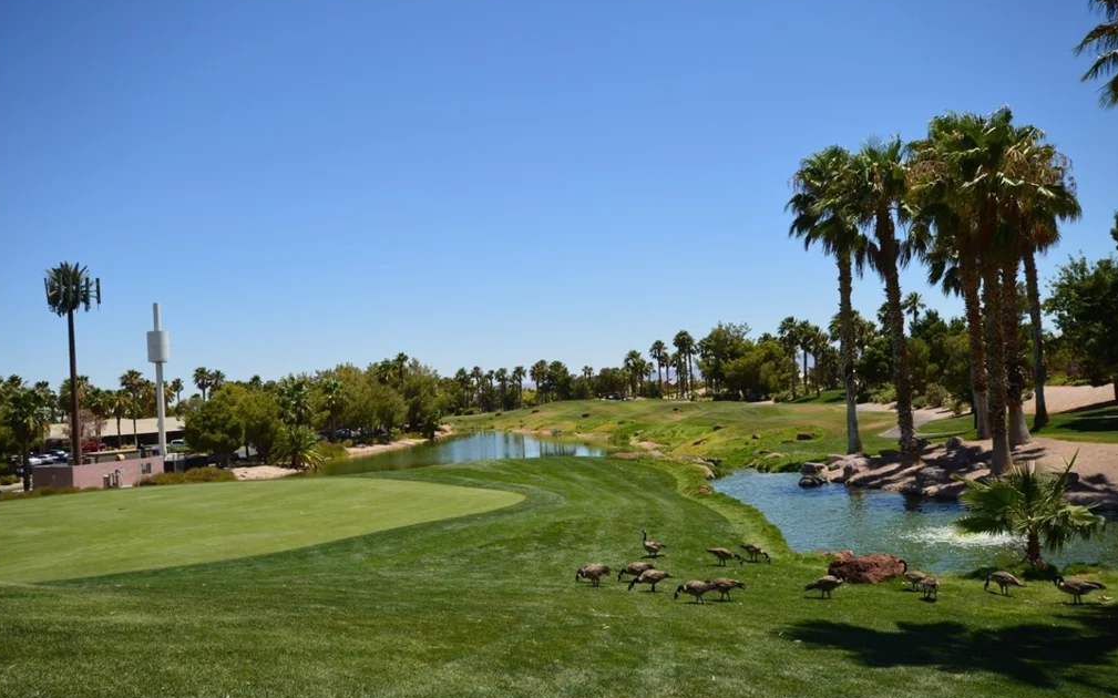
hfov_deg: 61.2
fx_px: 944
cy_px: 362
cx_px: 557
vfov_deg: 40.6
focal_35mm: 31
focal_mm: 20
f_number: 11
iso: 360
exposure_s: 1/500
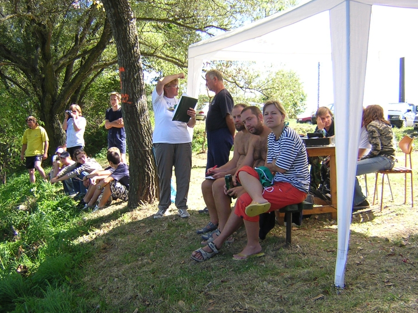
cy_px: 162
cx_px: 206
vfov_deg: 36.0
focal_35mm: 40
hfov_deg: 46.8
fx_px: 483
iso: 100
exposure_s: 1/185
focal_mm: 4.7
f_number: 2.6
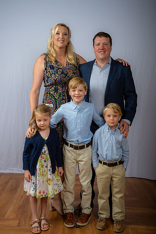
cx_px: 78
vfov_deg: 41.2
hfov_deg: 28.0
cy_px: 117
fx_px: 313
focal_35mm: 48
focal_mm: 48
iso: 250
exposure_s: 1/200
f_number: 6.3
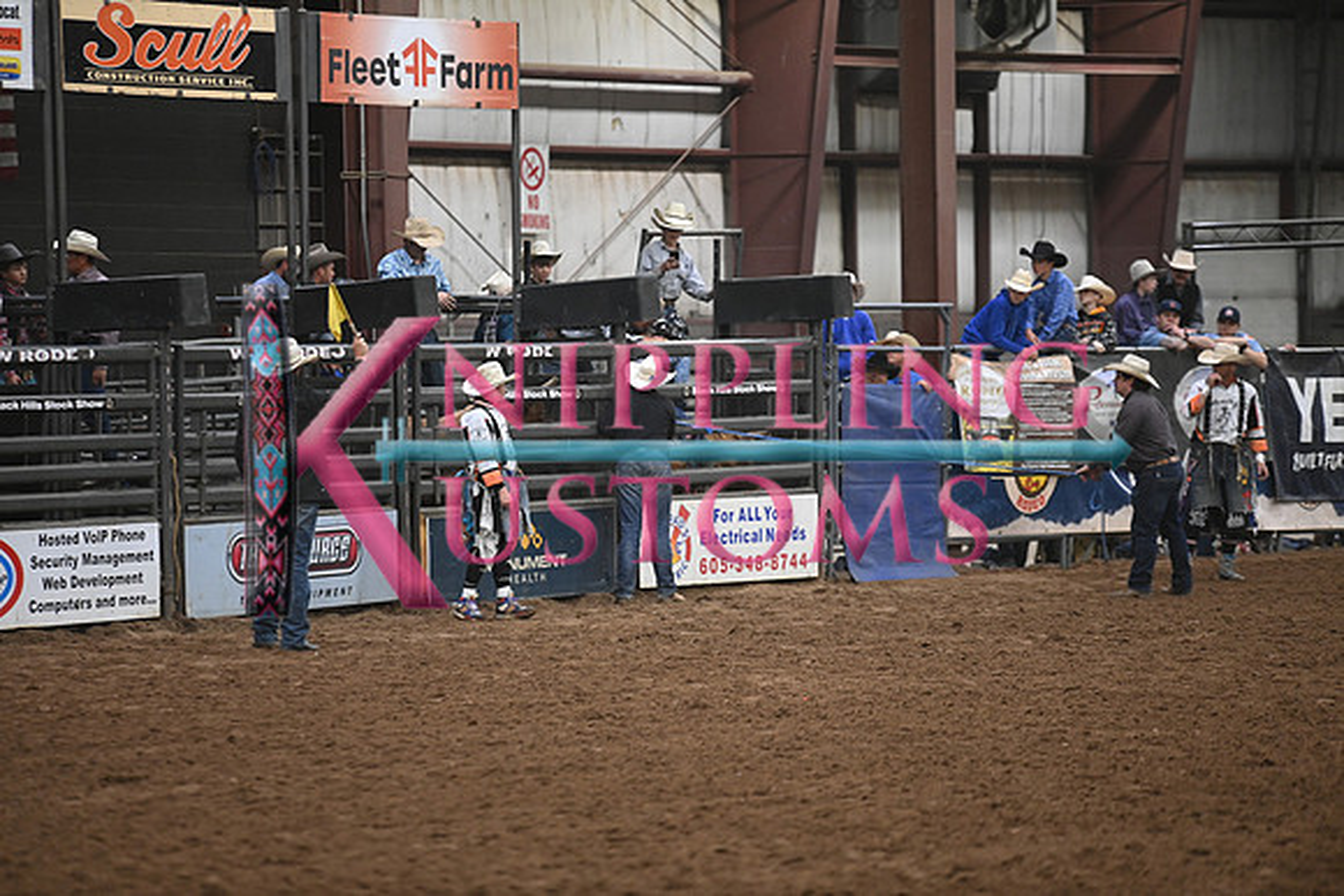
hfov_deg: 10.3
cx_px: 672
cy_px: 448
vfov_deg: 6.9
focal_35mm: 200
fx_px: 7468
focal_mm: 200
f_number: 2.8
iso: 4000
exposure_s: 1/500
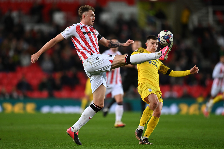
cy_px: 74
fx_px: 2489
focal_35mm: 400
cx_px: 112
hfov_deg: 5.2
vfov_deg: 3.4
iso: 2500
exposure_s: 1/1600
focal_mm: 400
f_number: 2.8
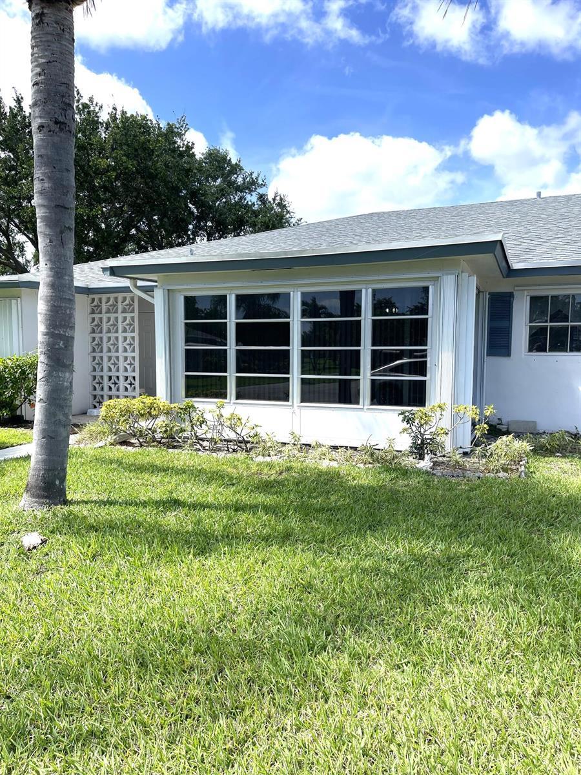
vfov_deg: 69.4
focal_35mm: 25
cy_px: 388
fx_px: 559
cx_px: 290
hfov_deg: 54.9
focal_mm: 5.1
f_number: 1.6
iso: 32
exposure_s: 1/2288
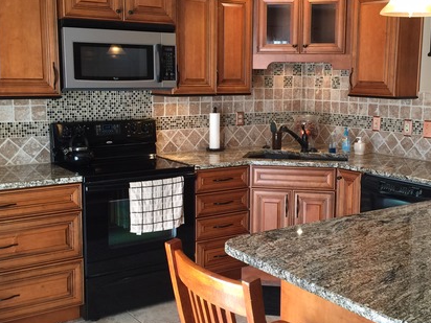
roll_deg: -1.0
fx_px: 560
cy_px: 161
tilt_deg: -8.9
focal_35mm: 45
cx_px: 248
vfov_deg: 32.2
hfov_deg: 42.0
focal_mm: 4.15
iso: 40
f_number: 2.2
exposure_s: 1/15
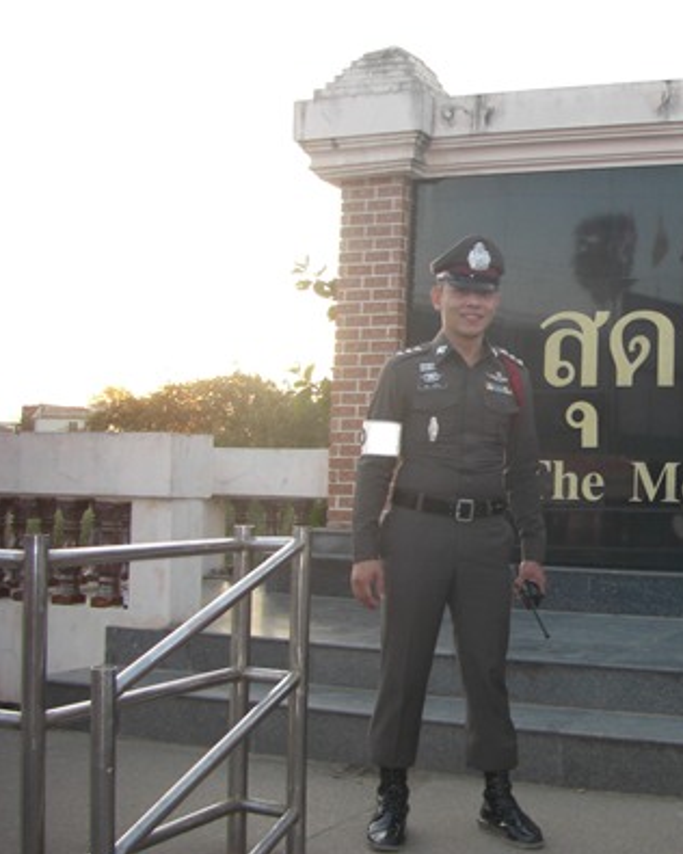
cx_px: 559
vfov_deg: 37.3
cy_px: 424
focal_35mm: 50
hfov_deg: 29.5
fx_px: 1263
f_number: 3.4
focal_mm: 6.3
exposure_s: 1/80
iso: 100
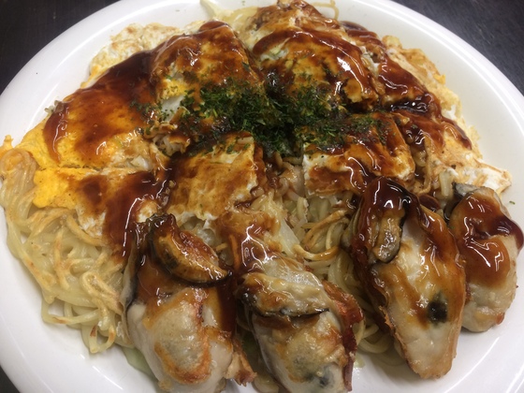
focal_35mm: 29
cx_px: 262
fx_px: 439
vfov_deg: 48.2
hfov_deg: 61.7
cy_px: 196
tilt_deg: -58.1
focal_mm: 4.15
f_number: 2.2
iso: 40
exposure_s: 1/40
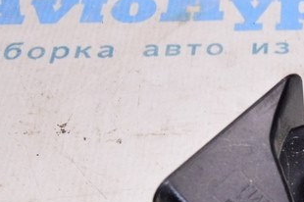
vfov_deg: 13.3
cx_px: 468
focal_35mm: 99
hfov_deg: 18.2
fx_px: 835
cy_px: 267
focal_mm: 20
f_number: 8
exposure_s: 1/125
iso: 1600
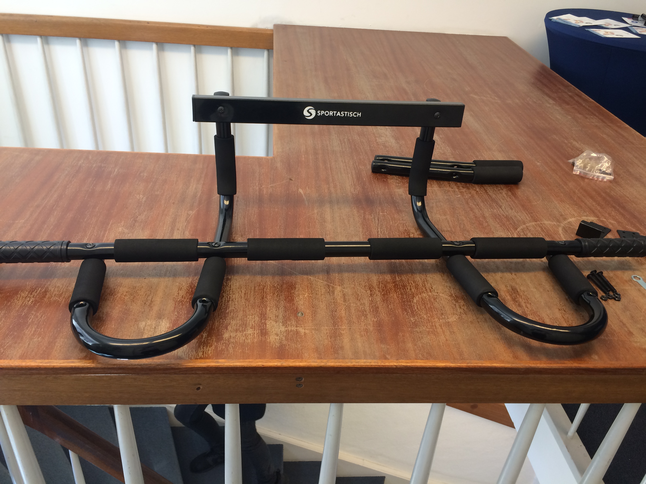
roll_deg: -5.5
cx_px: 323
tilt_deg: -32.3
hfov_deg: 61.7
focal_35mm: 29
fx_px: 541
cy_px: 242
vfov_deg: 48.2
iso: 32
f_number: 2.2
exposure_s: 1/33
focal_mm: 4.15
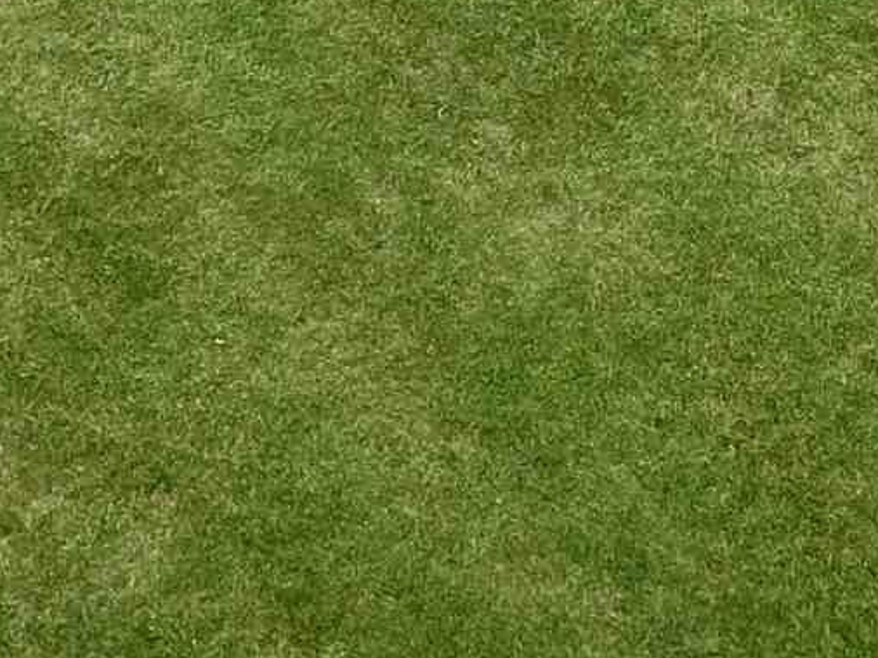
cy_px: -1161
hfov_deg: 12.4
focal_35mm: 158
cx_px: 760
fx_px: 4006
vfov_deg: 8.3
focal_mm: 4.73
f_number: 2.2
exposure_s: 1/100
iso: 119
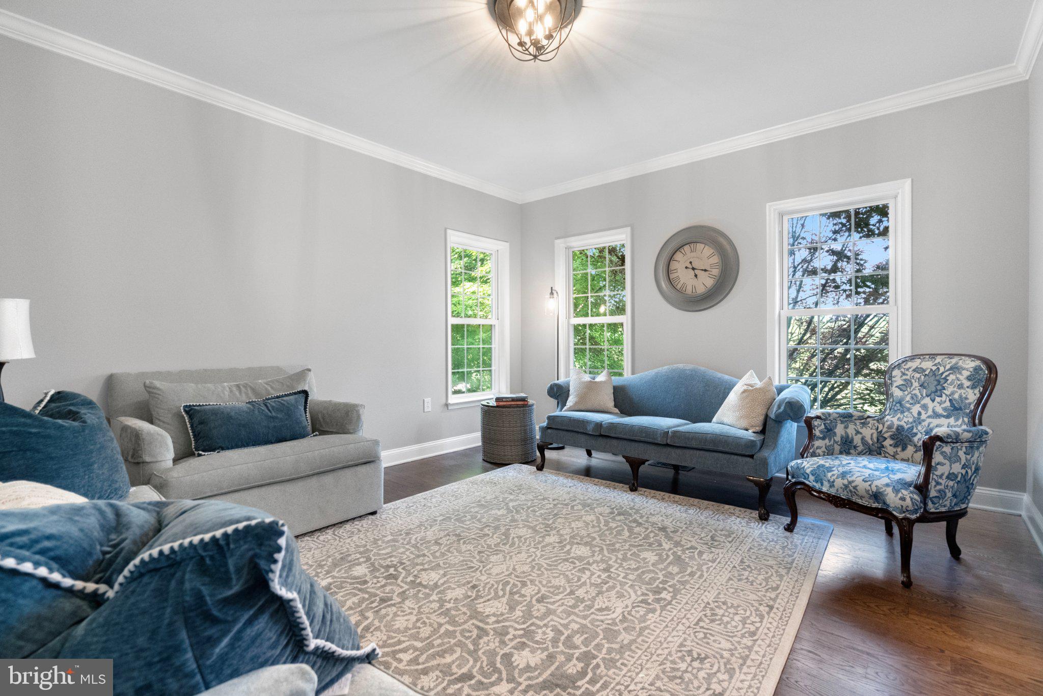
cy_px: 348
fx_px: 464
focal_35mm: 16
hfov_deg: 96.7
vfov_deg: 73.8
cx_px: 522
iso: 8000
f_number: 6.3
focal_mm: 16
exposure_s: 1/4
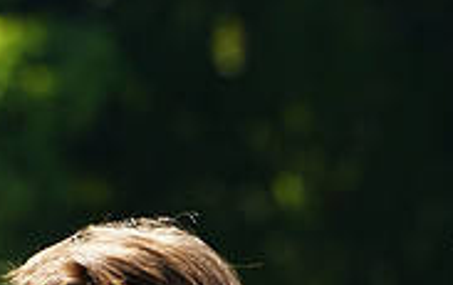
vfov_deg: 1.4
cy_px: 612
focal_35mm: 966
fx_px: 11944
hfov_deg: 2.2
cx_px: 149
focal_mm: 300
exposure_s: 1/200
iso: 200
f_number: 11
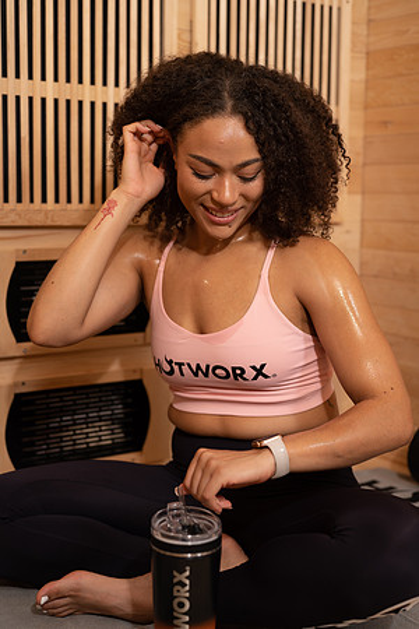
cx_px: 210
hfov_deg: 27.0
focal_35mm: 50
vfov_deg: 39.6
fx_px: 873
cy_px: 314
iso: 320
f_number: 2.8
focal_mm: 50
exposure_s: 1/100
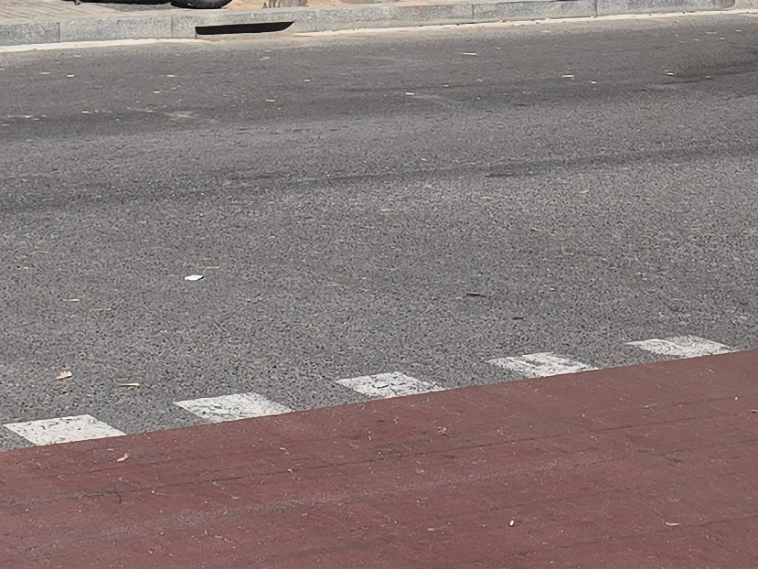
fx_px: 2431
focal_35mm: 111
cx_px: 155
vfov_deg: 12.0
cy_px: -548
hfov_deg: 17.6
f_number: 1.7
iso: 12
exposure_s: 1/978
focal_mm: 6.3
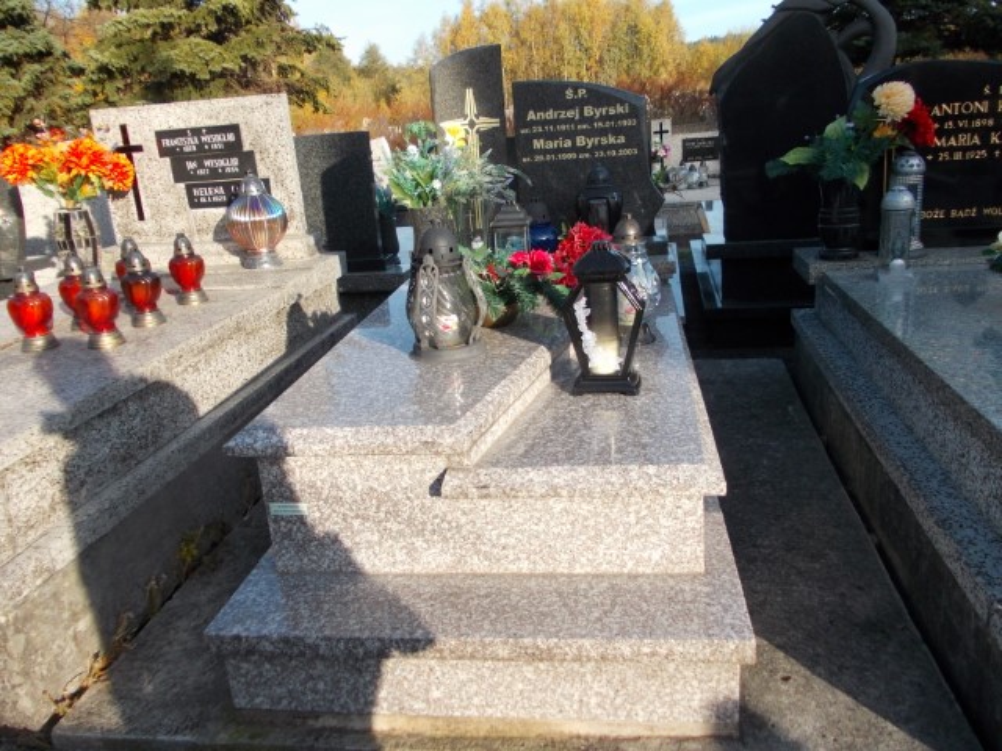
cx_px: 501
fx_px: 810
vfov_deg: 49.7
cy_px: 376
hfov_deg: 63.4
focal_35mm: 28
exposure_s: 1/500
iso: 80
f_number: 2.7
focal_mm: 4
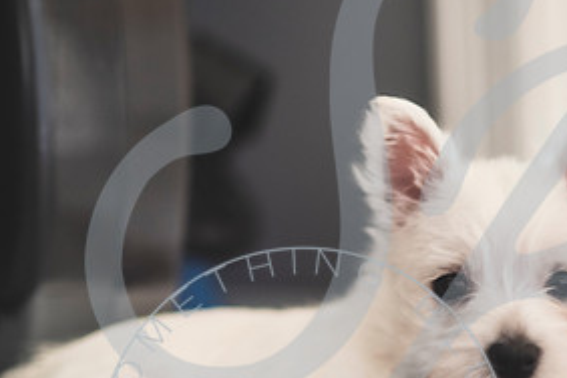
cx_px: 404
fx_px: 2756
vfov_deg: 7.8
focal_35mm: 175
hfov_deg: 11.7
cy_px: 285
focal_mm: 85
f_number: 1.8
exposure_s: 1/125
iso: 1000
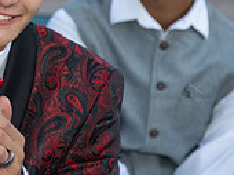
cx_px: -161
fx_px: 2018
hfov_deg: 6.5
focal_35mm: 299
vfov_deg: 5.0
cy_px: 42
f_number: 5.6
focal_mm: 91
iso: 1000
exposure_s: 1/60
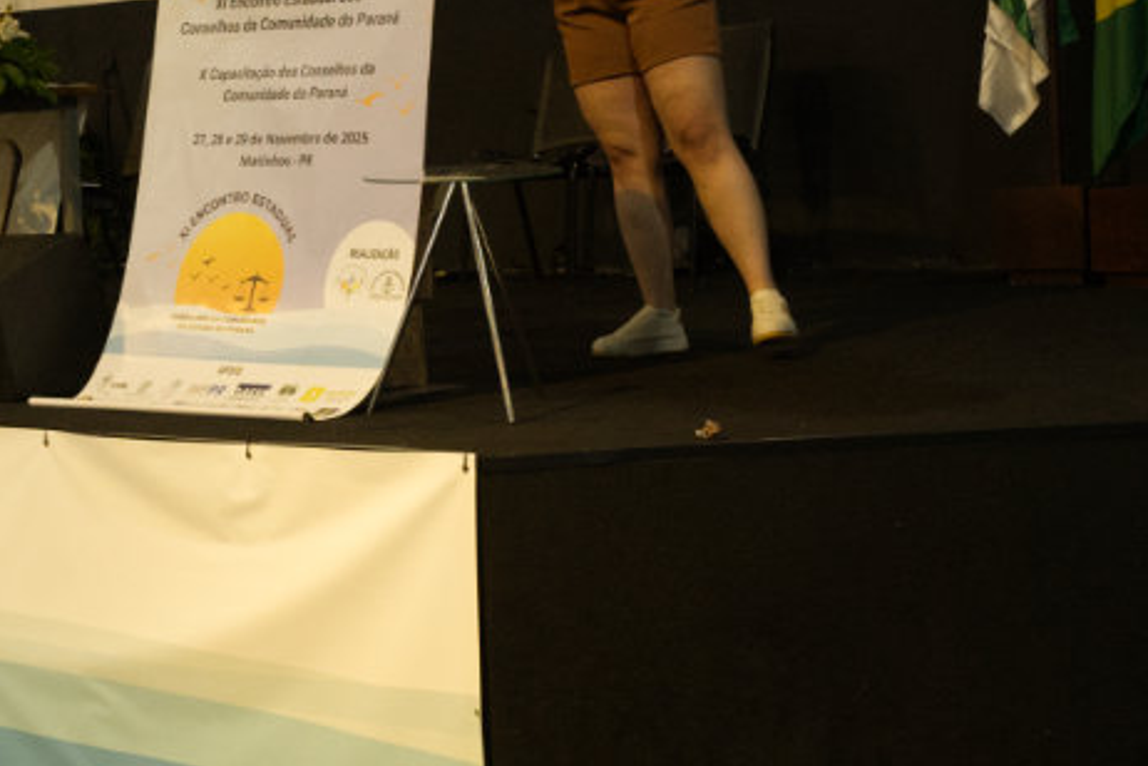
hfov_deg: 22.0
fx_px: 2902
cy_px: 230
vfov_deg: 15.0
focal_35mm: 91
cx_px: 196
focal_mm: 35
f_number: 5.6
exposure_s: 1/100
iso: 5000
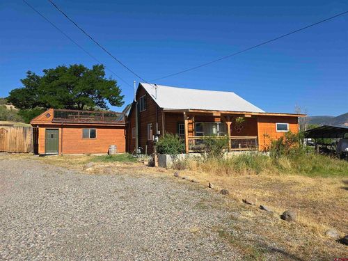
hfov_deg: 73.9
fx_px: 231
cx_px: 174
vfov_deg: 58.9
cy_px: 130
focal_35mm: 23
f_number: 1.7
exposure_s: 1/1008
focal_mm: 6.3
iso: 12
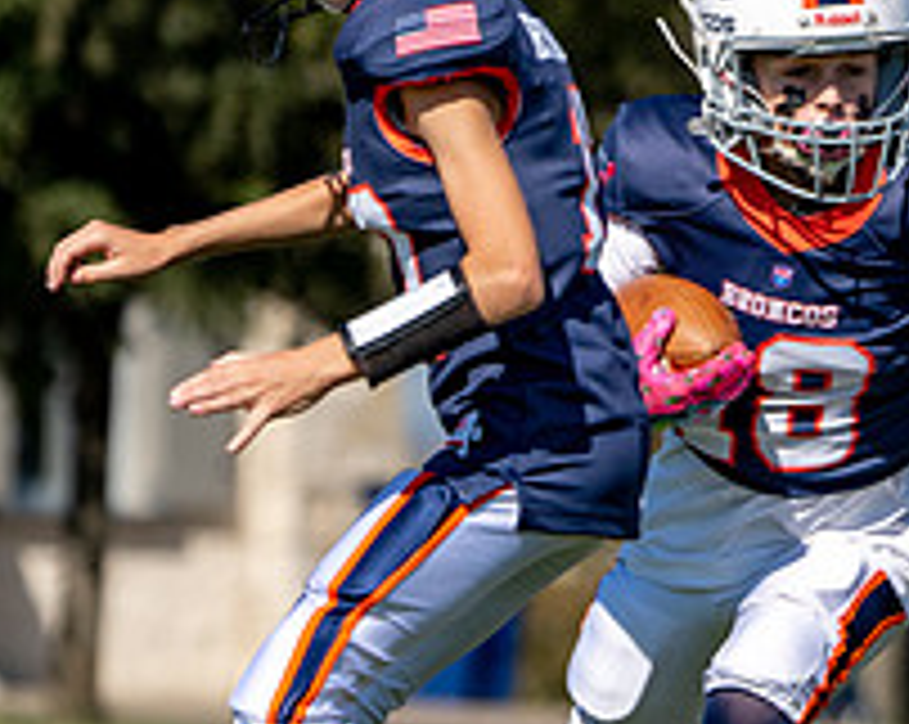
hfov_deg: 2.3
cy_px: 495
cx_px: 1080
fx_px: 22861
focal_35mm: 851
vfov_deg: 1.8
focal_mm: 259
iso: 125
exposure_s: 1/1250
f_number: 5.6
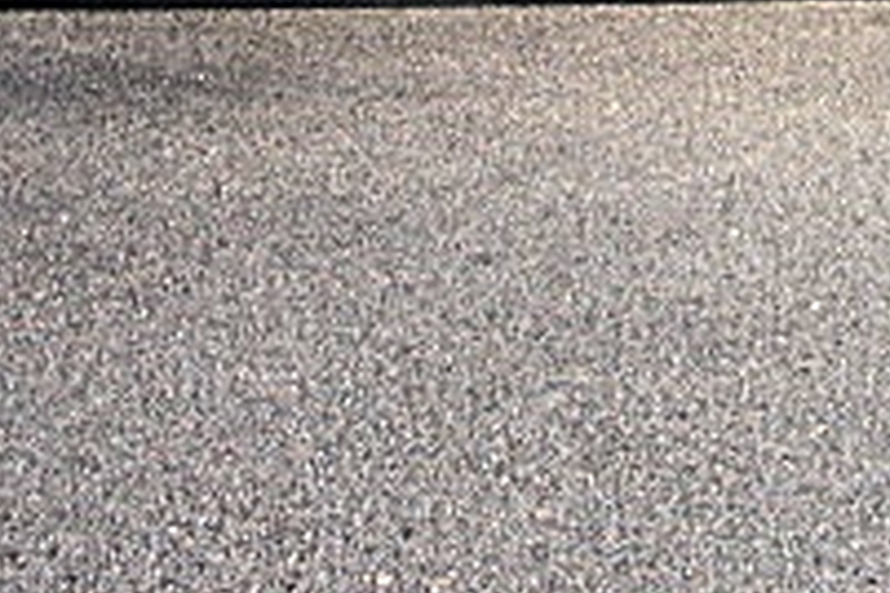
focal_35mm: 119
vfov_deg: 11.2
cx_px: 762
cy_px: -212
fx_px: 2942
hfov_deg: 17.0
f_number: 2.8
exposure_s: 1/160
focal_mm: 6.3
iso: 50
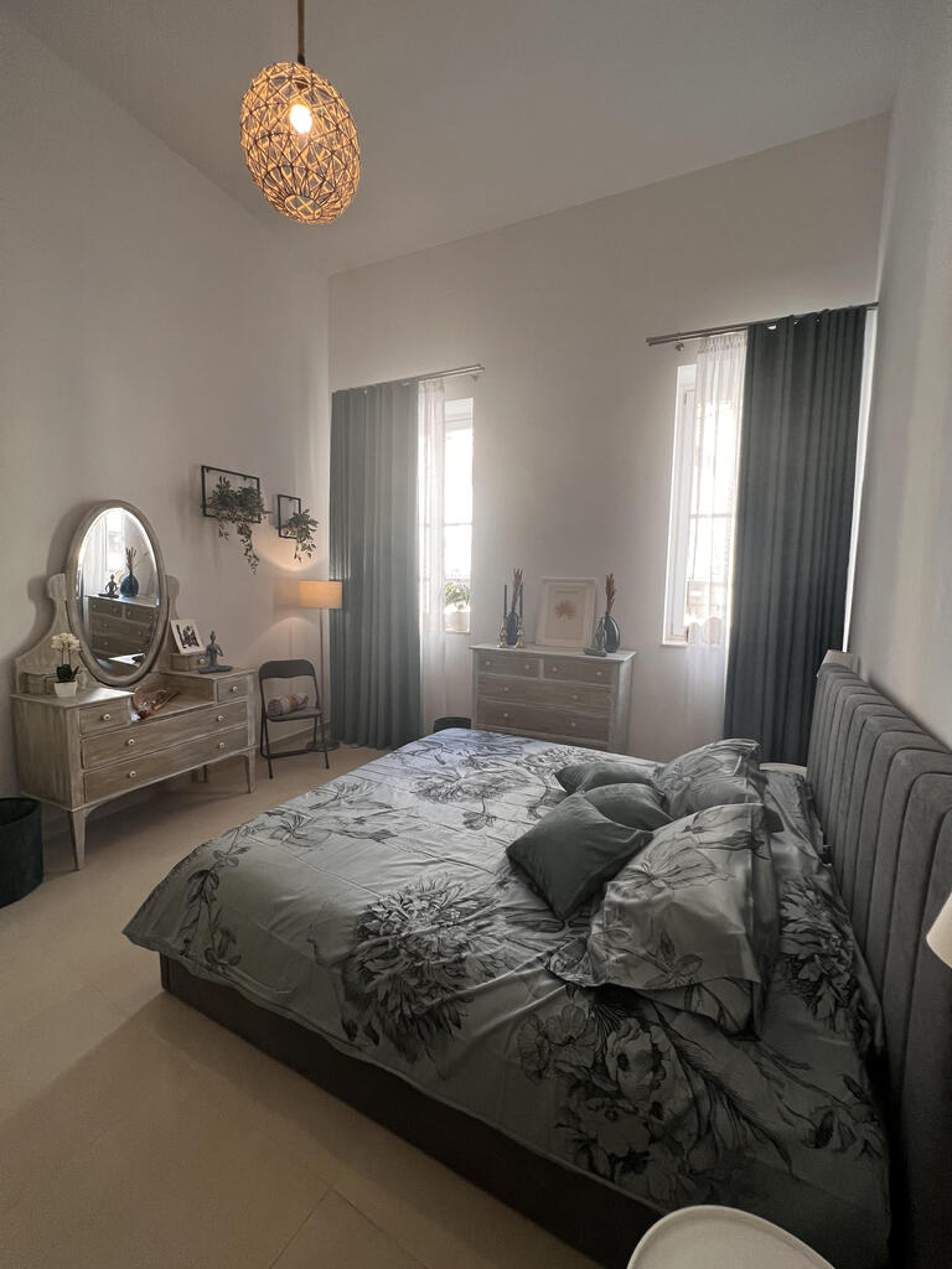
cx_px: 476
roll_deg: -1.0
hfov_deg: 89.9
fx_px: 477
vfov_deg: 106.2
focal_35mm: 13
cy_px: 634
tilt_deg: -5.1
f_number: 1.8
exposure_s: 1/100
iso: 160
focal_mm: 1.57
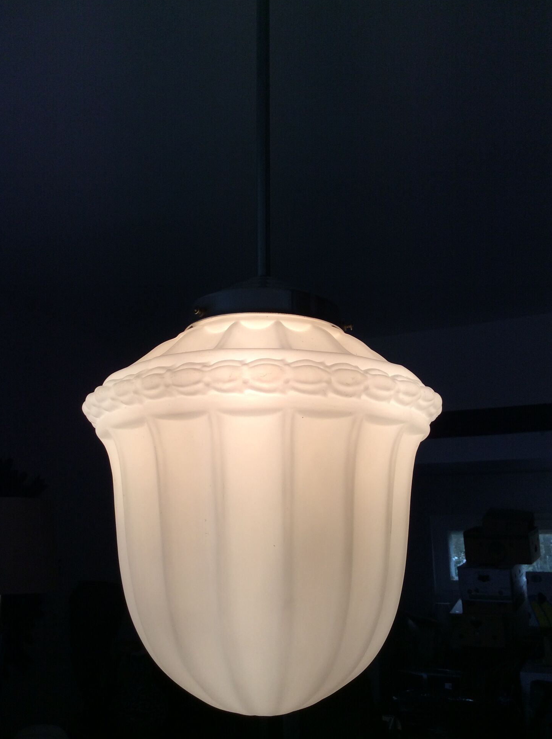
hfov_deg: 42.9
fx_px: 703
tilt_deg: +13.4
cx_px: 276
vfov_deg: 55.4
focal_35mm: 33
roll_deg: +0.9
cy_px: 370
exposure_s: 1/282
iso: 32
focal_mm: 3.3
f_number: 2.4
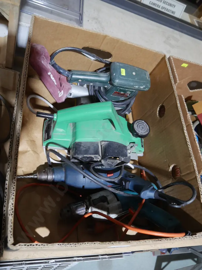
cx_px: 101
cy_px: 135
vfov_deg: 60.0
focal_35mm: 30
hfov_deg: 46.8
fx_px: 233
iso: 1000
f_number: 3.6
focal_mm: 15
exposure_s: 1/60
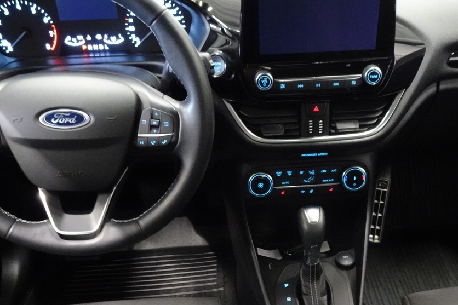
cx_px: 273
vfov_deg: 30.5
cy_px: 240
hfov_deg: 45.2
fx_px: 547
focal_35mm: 43
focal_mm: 4.25
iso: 800
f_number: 3.5
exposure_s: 1/4
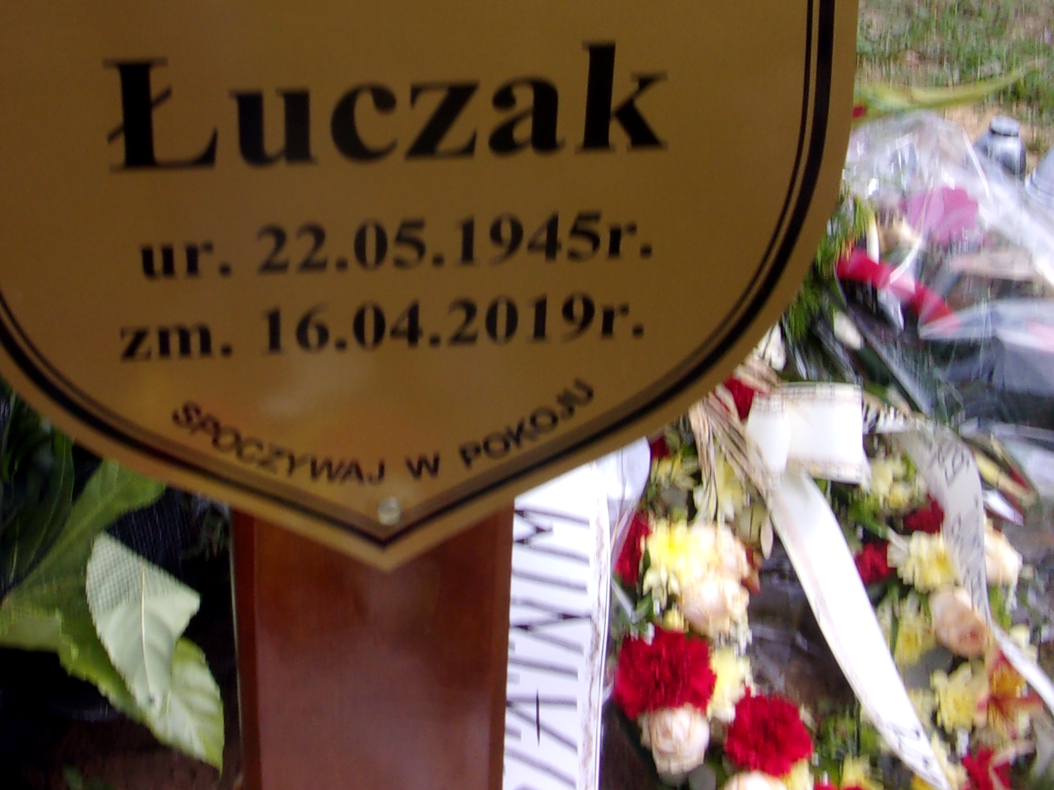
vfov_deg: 26.8
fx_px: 1614
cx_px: 288
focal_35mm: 53
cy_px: 116
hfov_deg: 35.5
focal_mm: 5.1
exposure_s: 1/50
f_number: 10.8
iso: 80
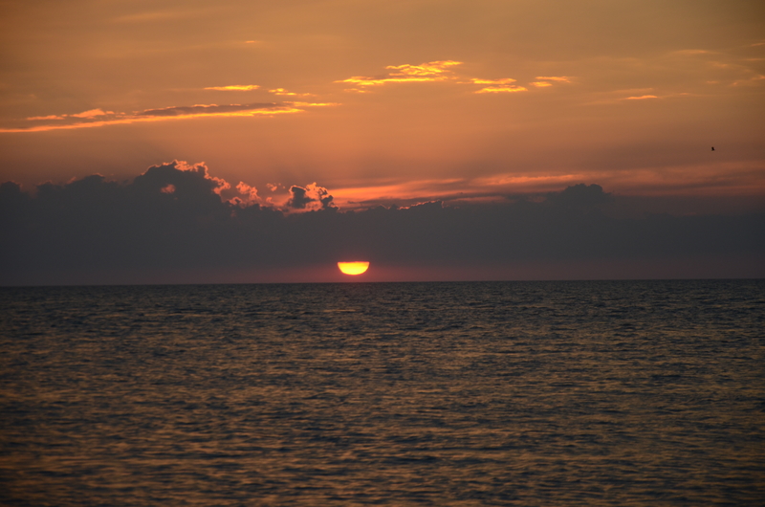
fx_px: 3340
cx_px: 382
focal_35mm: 158
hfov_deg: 13.1
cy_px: 254
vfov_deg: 8.7
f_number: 5.6
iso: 320
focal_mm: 105
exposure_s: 1/250
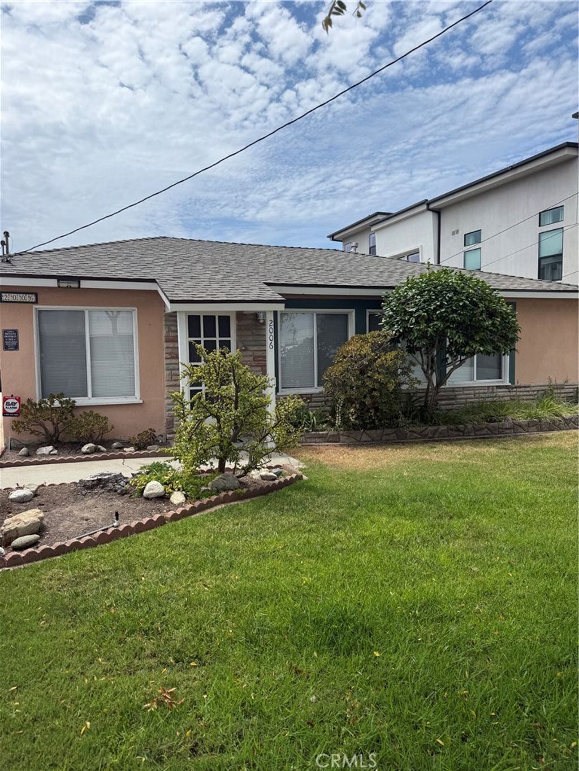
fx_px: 535
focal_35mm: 24
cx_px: 290
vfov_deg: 71.6
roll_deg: -0.4
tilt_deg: -2.8
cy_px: 386
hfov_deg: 56.8
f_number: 1.78
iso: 80
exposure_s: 1/6173
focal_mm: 6.76
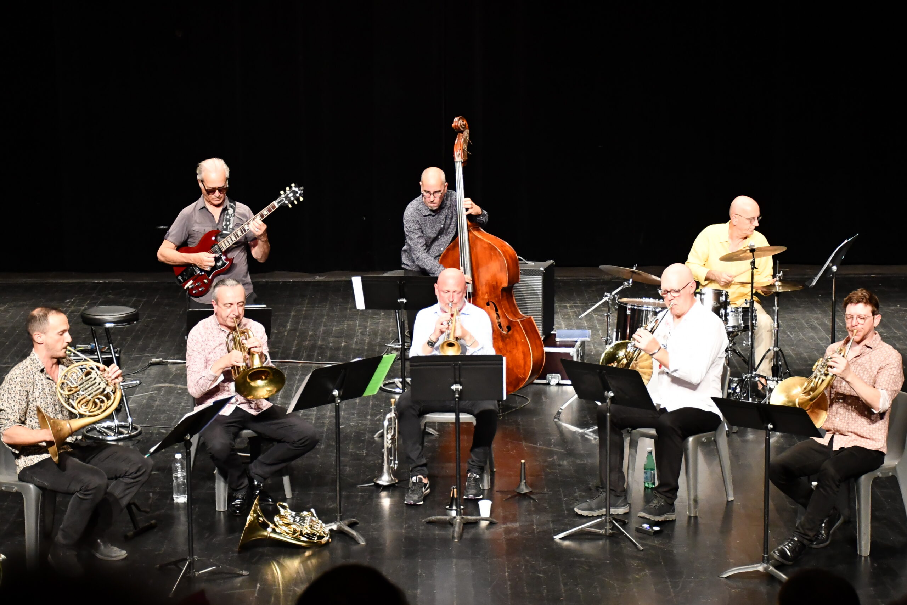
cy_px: 302
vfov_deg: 15.2
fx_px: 2267
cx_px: 454
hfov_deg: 22.6
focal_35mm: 90
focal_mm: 45
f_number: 4.5
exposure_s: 1/125
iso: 3200
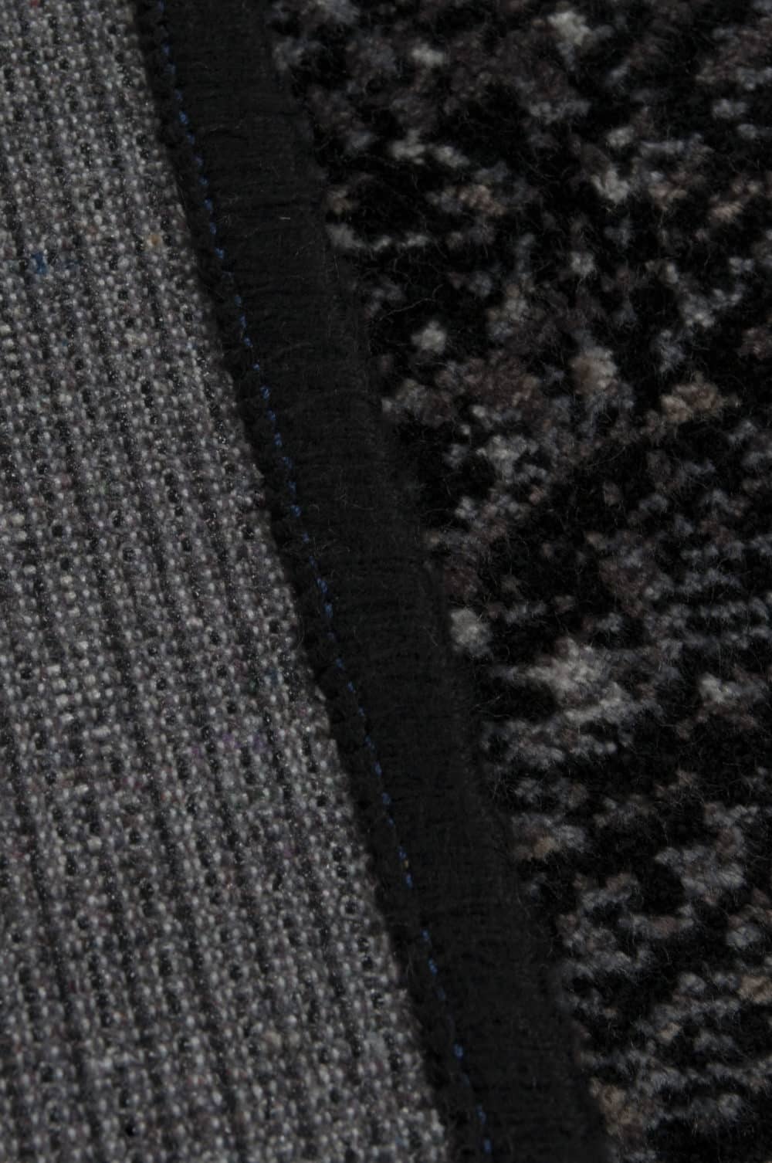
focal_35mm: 82
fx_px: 2661
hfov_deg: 16.5
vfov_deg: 24.6
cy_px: 582
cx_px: 386
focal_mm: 55
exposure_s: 1/60
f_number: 22
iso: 200
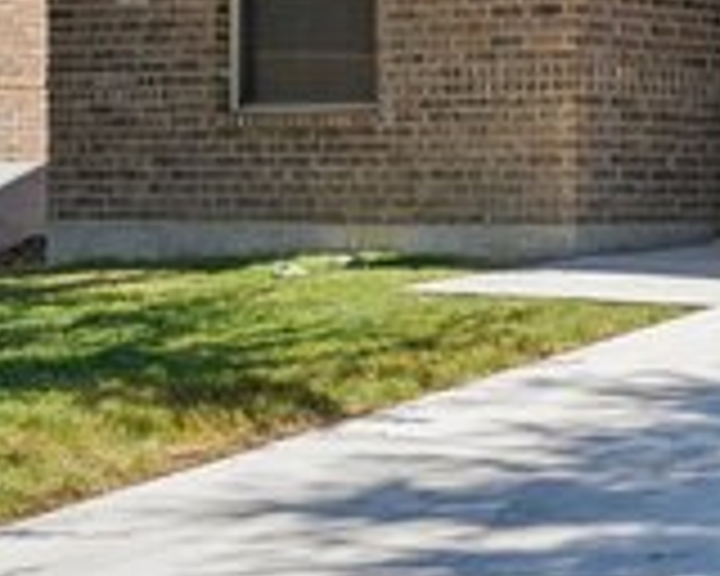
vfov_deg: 13.8
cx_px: 1210
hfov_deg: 15.6
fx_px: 2323
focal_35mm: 109
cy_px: -65
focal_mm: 29
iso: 200
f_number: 8
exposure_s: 1/350
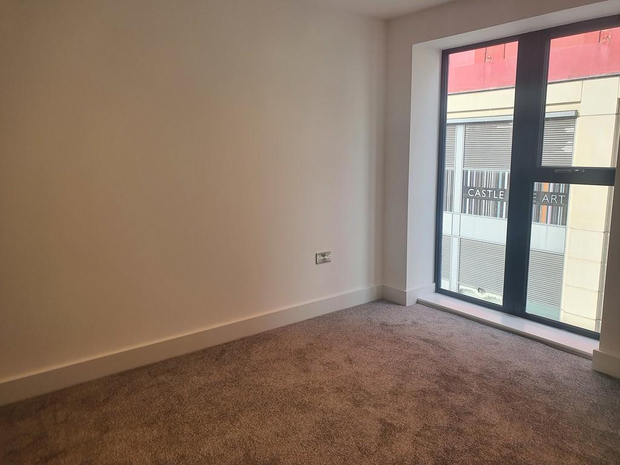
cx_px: 310
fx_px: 466
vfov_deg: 53.1
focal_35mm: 26
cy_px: 232
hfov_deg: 67.3
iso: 50
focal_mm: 4.32
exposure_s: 1/133
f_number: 2.4
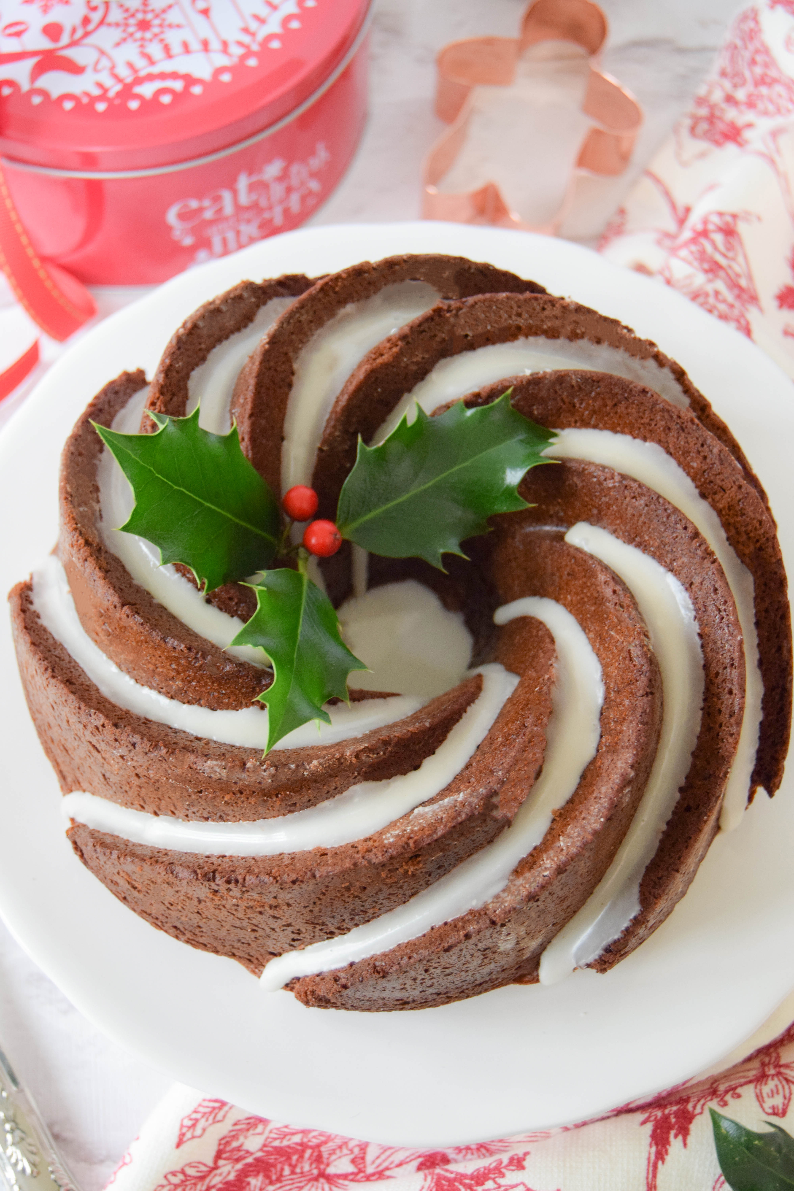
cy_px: 596
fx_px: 1737
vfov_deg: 37.9
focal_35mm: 52
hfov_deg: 25.8
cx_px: 397
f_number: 4.5
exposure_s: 1/60
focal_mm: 35
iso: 1600
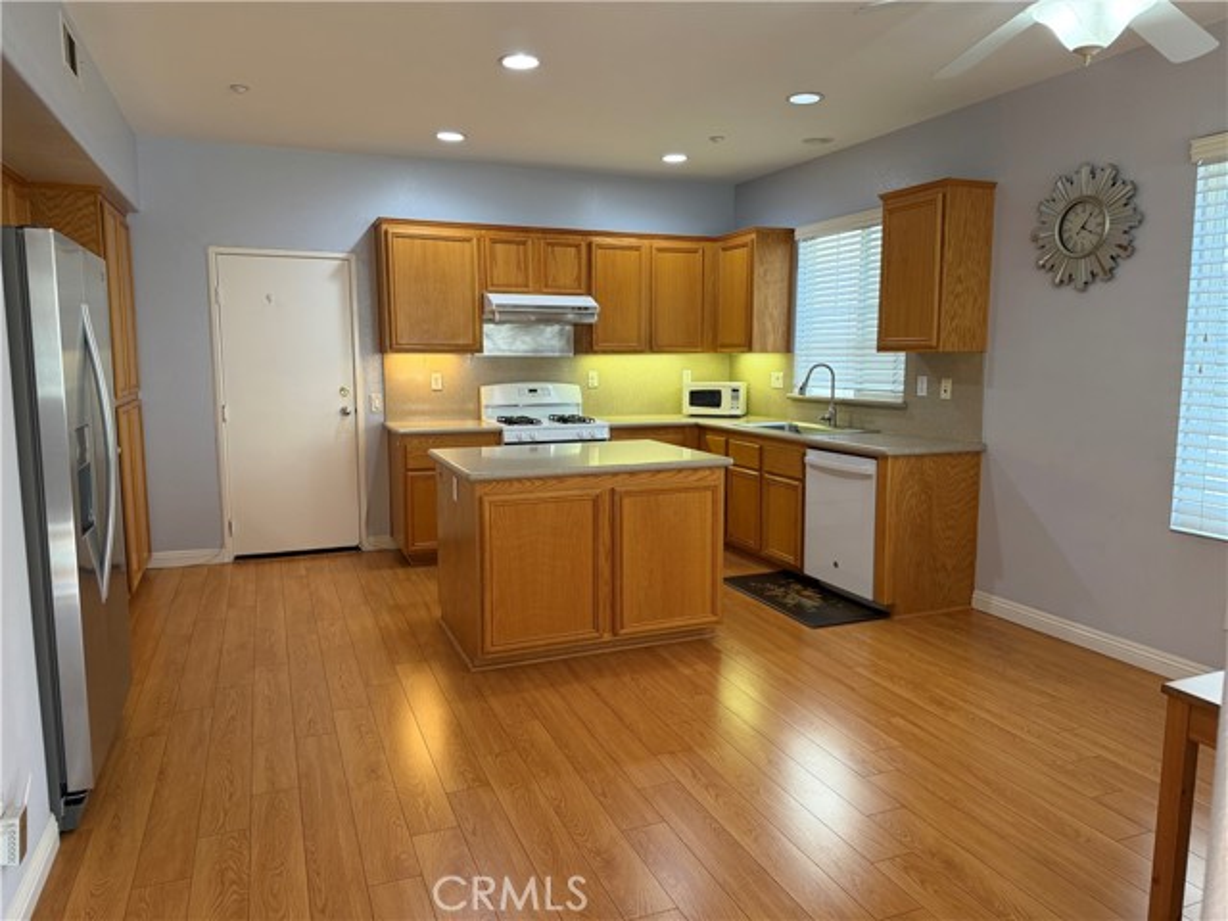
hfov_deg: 71.6
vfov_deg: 56.8
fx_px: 851
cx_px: 614
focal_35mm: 24
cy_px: 460
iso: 160
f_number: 1.78
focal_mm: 6.76
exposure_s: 1/60
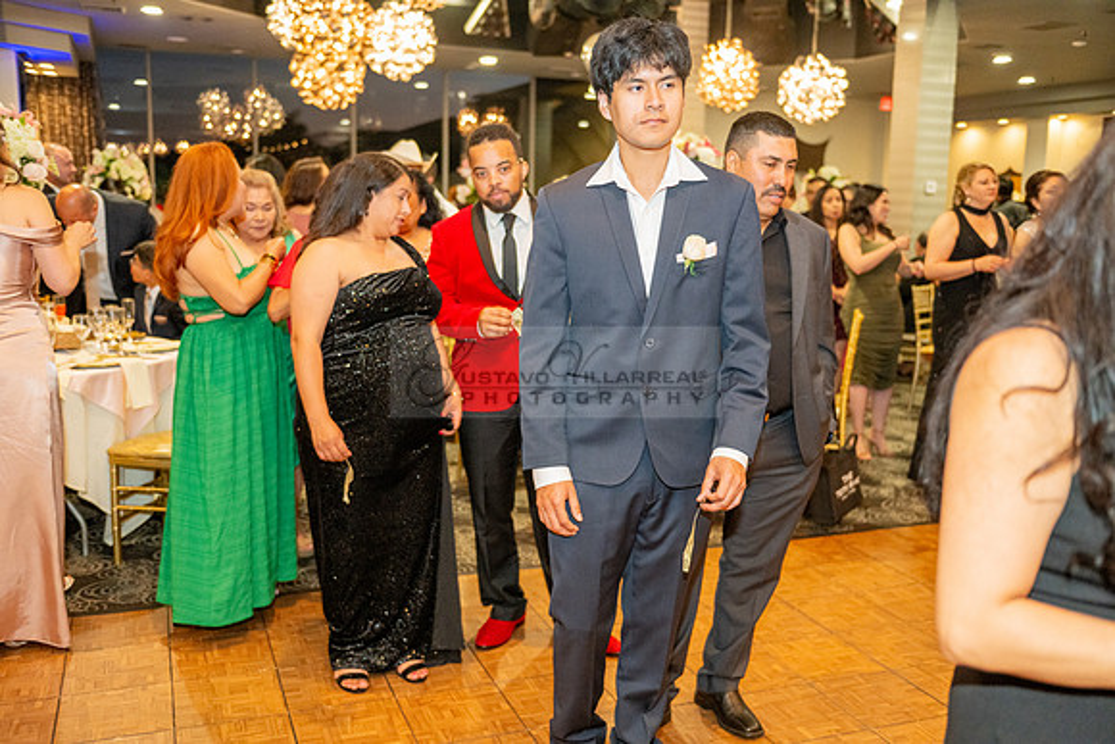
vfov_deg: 37.9
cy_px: 372
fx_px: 1084
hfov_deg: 54.4
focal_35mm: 35
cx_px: 558
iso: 2500
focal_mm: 35
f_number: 2.8
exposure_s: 1/200
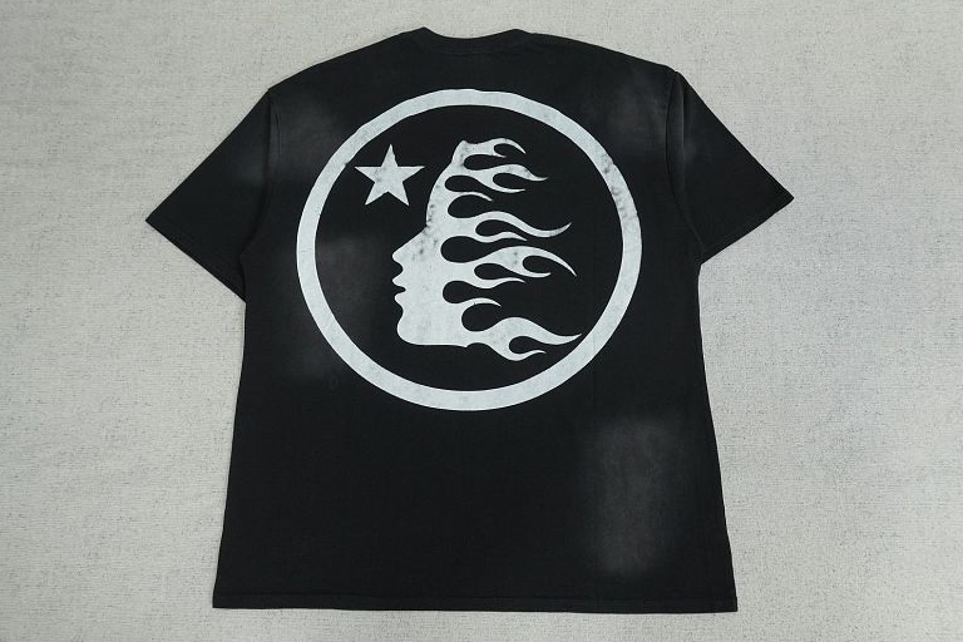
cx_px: 473
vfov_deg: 51.3
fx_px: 669
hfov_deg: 71.5
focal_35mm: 25
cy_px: 328
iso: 1000
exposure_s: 1/160
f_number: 8
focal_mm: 16
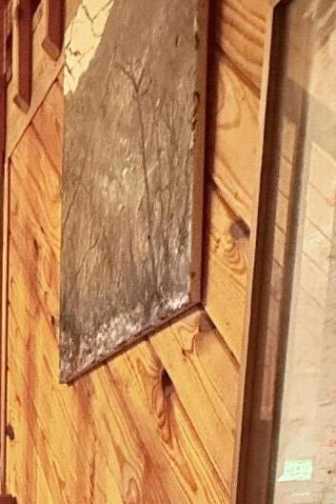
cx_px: -247
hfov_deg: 19.4
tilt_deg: -9.7
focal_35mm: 55
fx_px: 769
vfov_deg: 28.4
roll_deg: +2.1
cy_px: 687
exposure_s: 1/40
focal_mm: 2.22
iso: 1250
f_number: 2.2
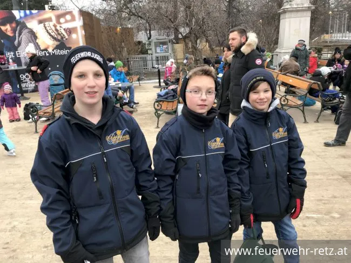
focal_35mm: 28
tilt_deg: -16.8
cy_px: 132
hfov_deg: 63.5
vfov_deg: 49.7
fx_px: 284
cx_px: 176
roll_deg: +2.4
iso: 32
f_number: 1.8
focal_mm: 3.99
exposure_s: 1/100
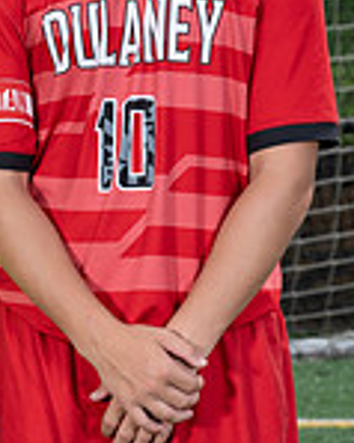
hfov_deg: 3.0
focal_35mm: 511
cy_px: 45
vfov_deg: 3.8
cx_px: 23
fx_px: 6699
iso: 64
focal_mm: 104
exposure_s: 1/160
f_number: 8
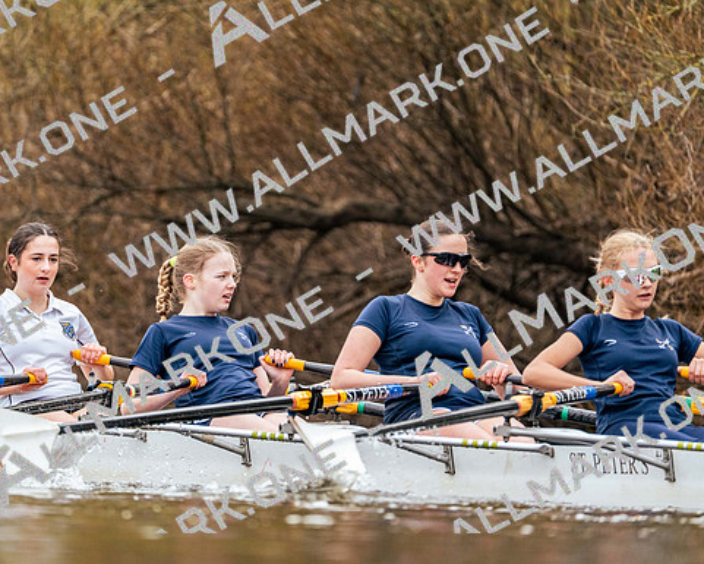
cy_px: 282
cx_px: 290
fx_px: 14150
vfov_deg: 2.3
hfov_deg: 2.8
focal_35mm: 679
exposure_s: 1/2000
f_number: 6.3
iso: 2500
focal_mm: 600
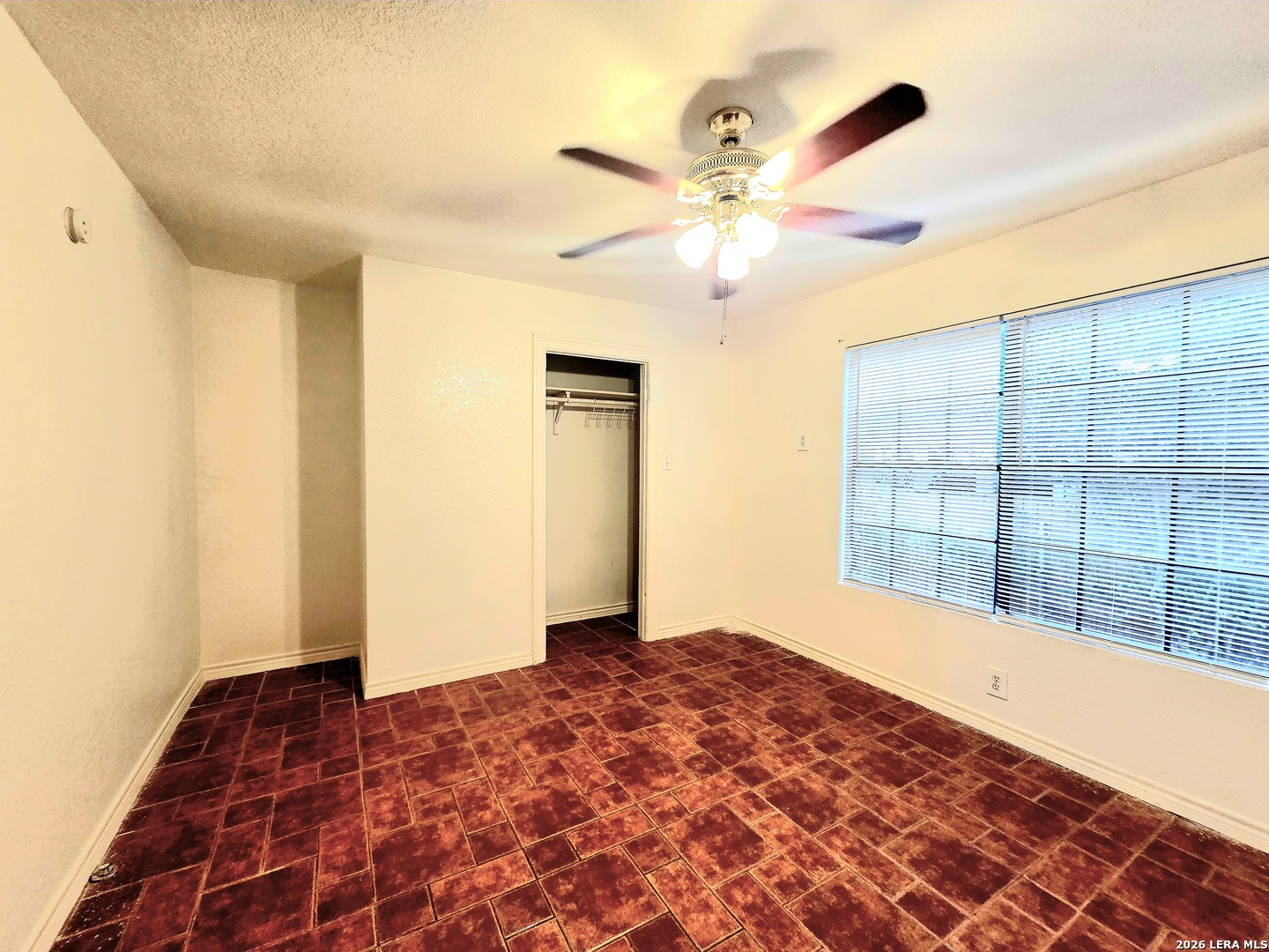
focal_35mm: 13
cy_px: 476
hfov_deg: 106.2
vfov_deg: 89.9
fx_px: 477
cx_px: 634
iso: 250
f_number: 2.2
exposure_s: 1/60.2
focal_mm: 2.2
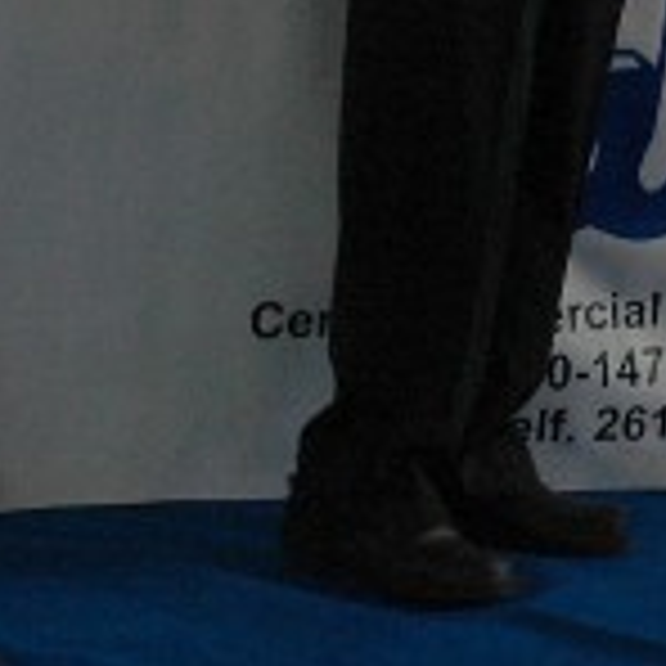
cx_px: 1148
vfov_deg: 5.7
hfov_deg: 5.7
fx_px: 6530
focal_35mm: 300
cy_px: -637
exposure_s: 1/30
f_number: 5.6
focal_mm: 34
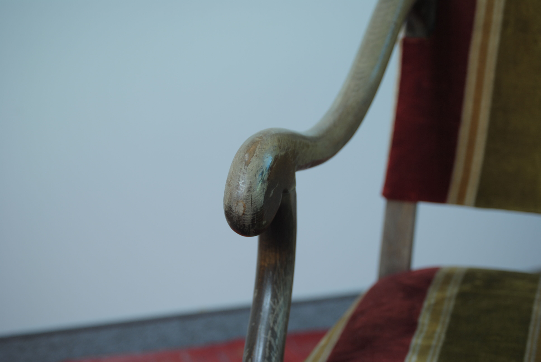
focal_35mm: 90
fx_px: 1354
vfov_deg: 15.2
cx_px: 270
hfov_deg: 22.6
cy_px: 181
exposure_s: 1/100
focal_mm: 60
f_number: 4
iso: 100
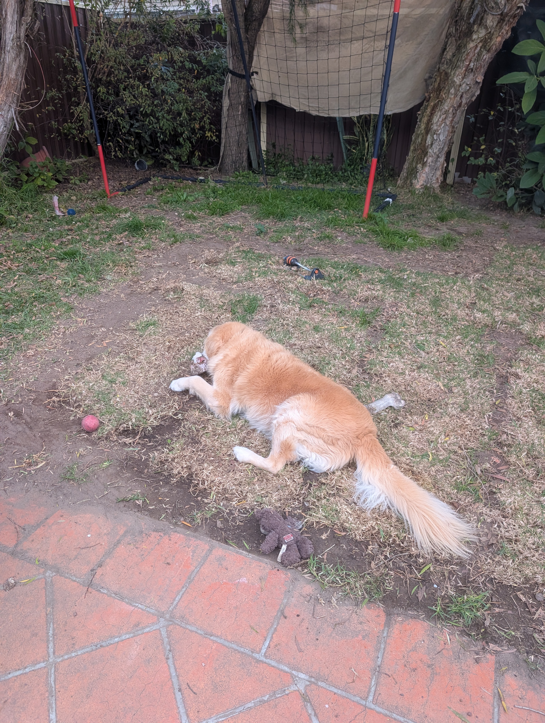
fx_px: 503
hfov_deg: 56.9
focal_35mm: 24
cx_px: 272
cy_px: 362
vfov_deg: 71.5
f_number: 1.68
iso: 327
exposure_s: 1/327
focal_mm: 6.9
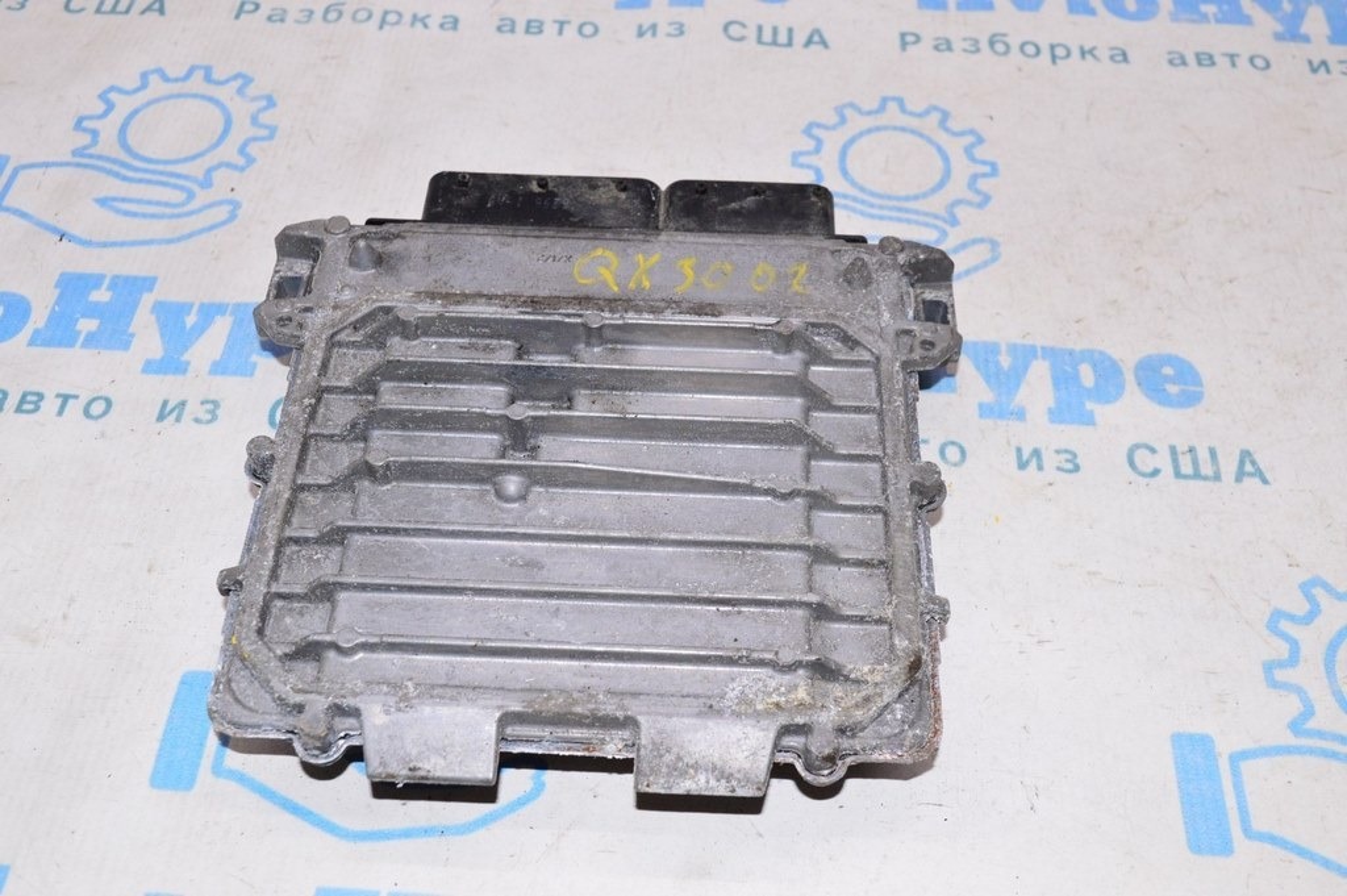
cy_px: 448
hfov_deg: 49.6
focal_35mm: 39
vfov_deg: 34.2
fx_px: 1458
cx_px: 674
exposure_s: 1/160
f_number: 8
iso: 1600
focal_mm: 26
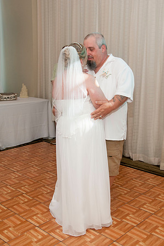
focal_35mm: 42
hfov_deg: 31.8
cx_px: 82
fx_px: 288
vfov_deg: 46.4
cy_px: 123
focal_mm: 28
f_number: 5.6
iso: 400
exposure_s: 1/50
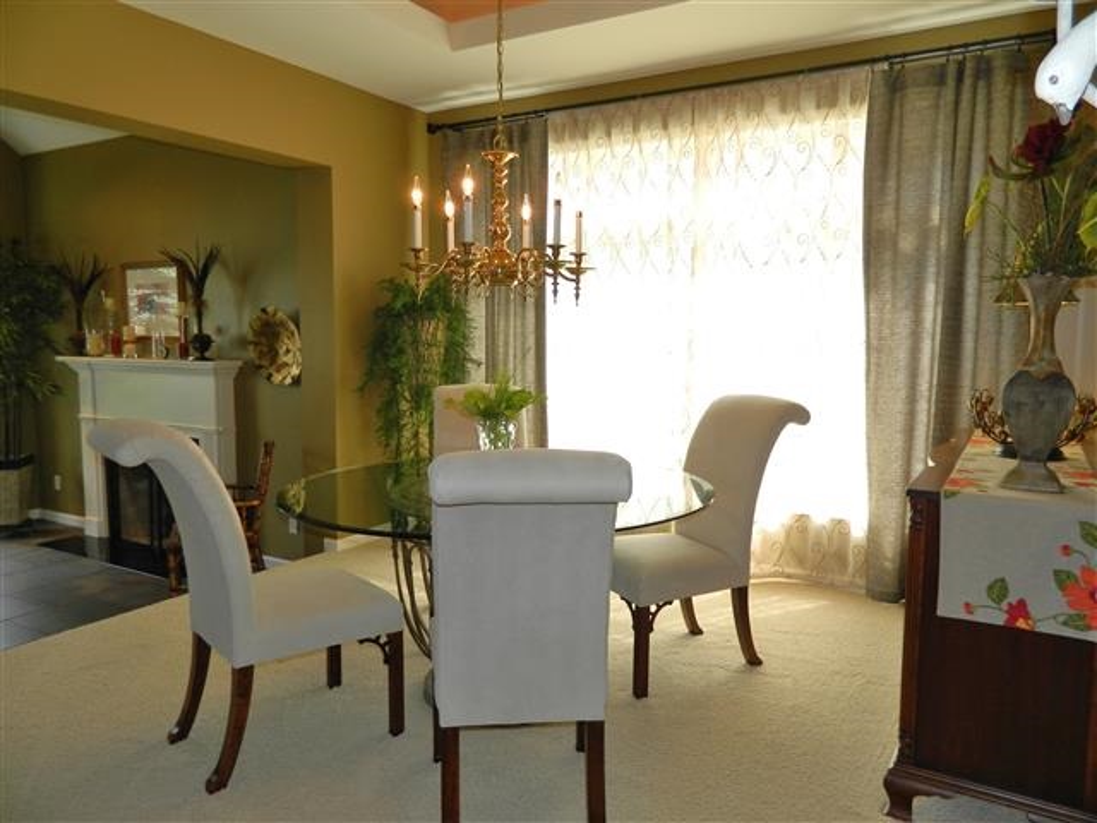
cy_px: 412
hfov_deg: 69.4
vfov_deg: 54.9
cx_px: 548
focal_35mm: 25
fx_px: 792
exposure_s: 1/50
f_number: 3.1
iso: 80
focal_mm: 4.5
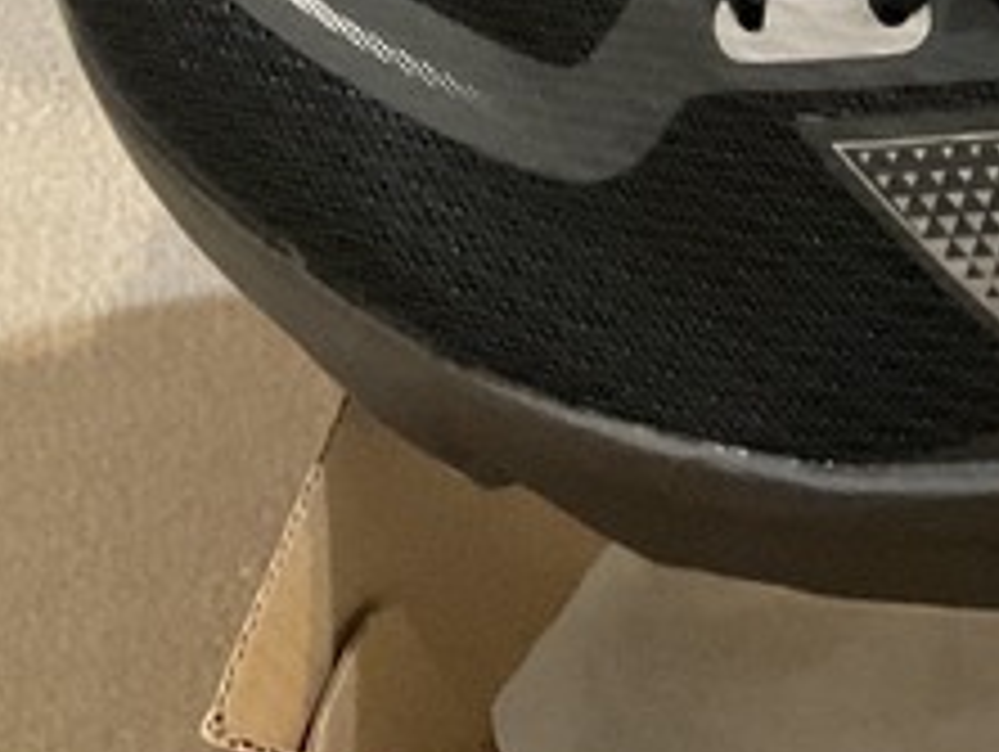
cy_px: -414
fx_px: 2716
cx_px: 1444
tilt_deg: -53.5
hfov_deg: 18.7
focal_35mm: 94
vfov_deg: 14.6
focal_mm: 3
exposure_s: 1/30
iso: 400
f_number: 1.8
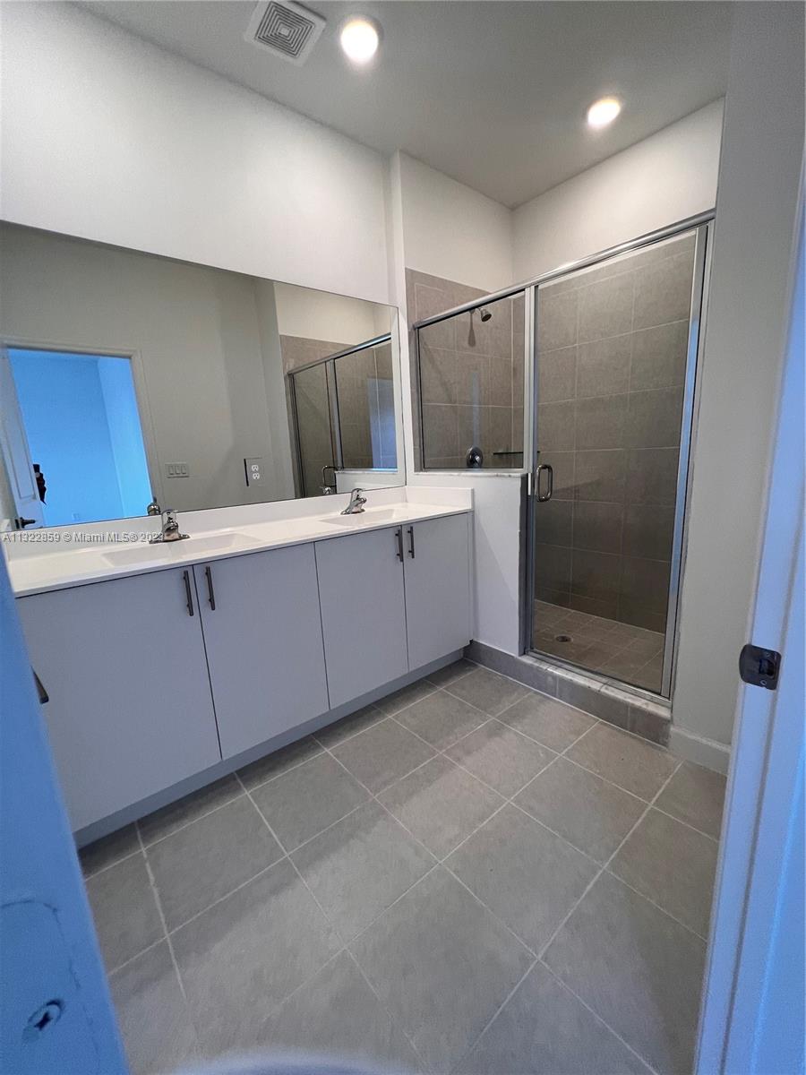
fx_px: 404
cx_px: 403
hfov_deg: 89.9
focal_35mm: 13
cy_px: 538
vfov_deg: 106.2
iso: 125
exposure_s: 1/120
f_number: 1.8
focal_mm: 1.57
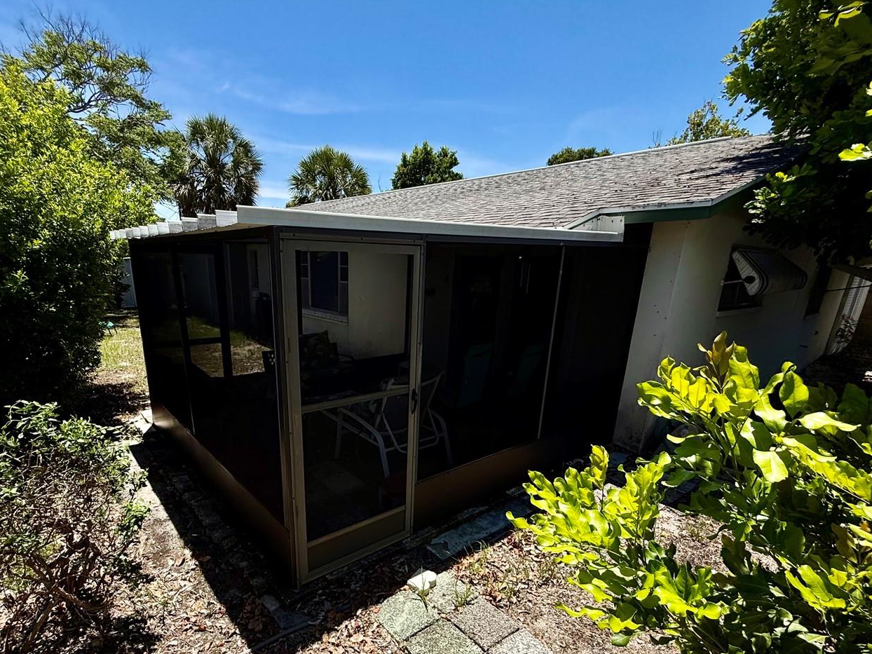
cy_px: 402
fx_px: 453
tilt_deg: -15.8
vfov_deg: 70.6
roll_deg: -2.2
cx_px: 383
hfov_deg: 87.4
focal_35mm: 18
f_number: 2.2
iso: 50
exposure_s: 1/1901
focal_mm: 2.22
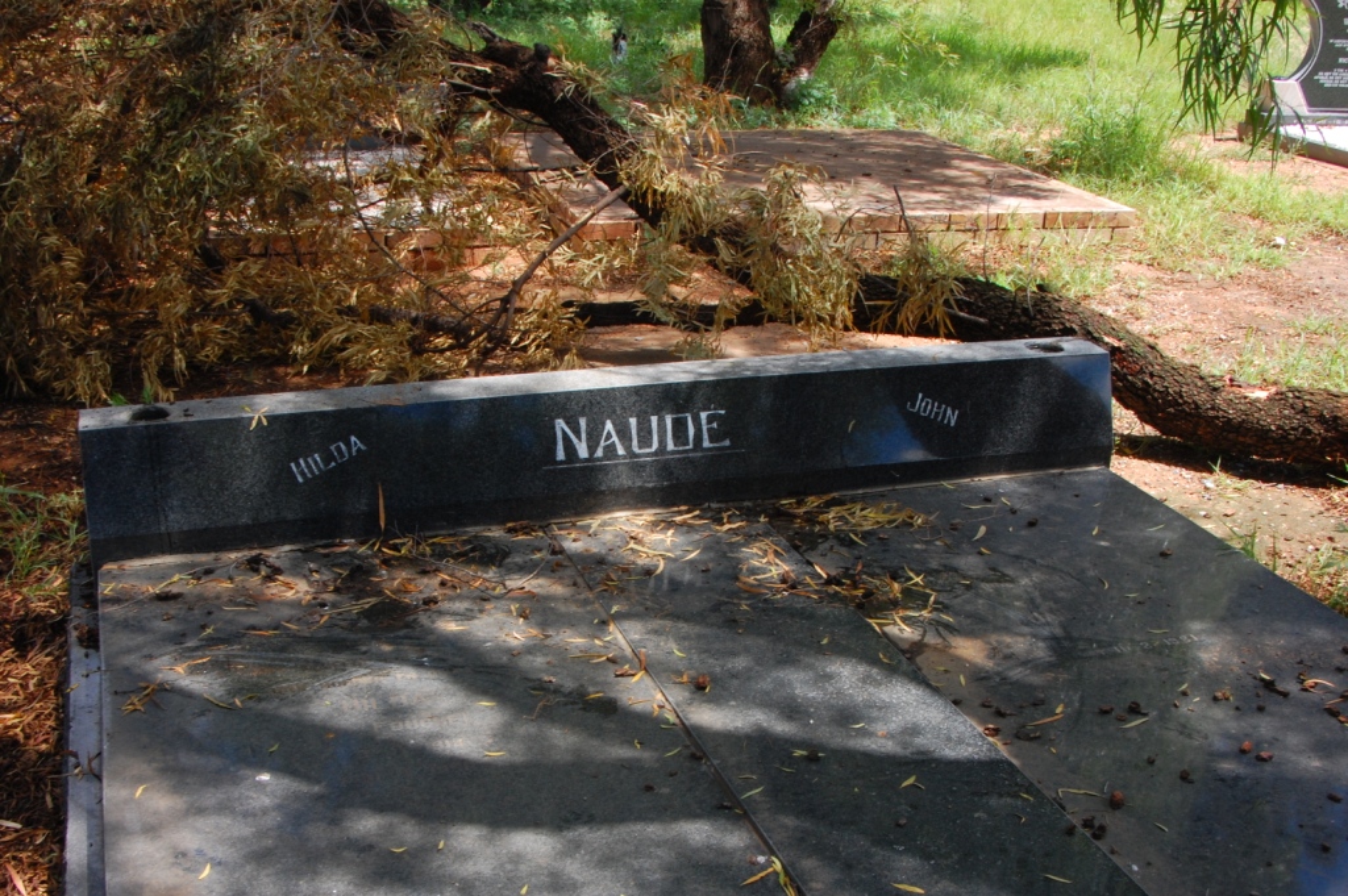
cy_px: 448
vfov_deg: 31.8
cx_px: 674
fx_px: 1571
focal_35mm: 42
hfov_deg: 46.4
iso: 400
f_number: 18
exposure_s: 1/60
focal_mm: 28
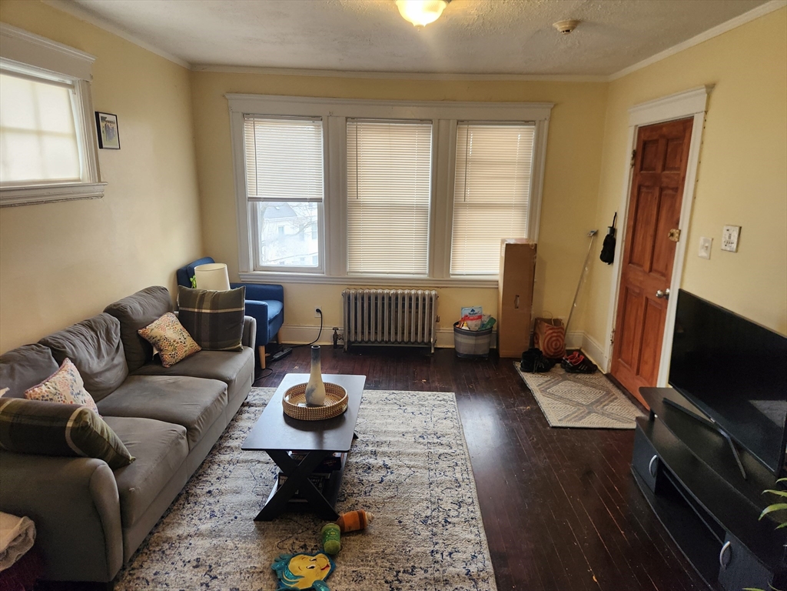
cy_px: 296
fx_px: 523
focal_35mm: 23
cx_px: 394
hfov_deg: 73.9
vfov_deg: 58.9
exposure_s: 1/180
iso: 250
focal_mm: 5.4
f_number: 1.8
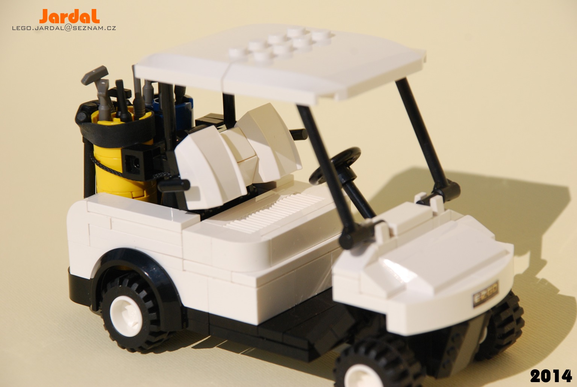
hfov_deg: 13.7
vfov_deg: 9.2
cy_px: 194
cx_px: 288
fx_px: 2409
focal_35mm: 150
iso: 400
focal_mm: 100
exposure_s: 1/2000
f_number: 8
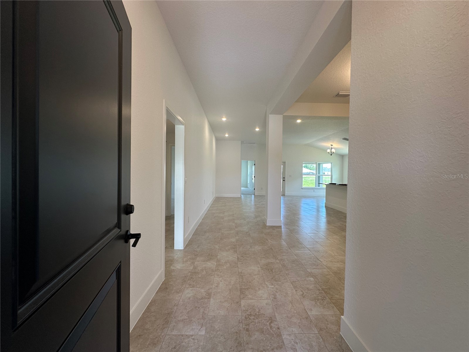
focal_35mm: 14
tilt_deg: -0.4
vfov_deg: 85.7
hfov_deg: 102.1
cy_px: 176
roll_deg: -1.1
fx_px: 190
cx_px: 234
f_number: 2.2
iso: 80
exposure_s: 1/120
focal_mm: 2.22
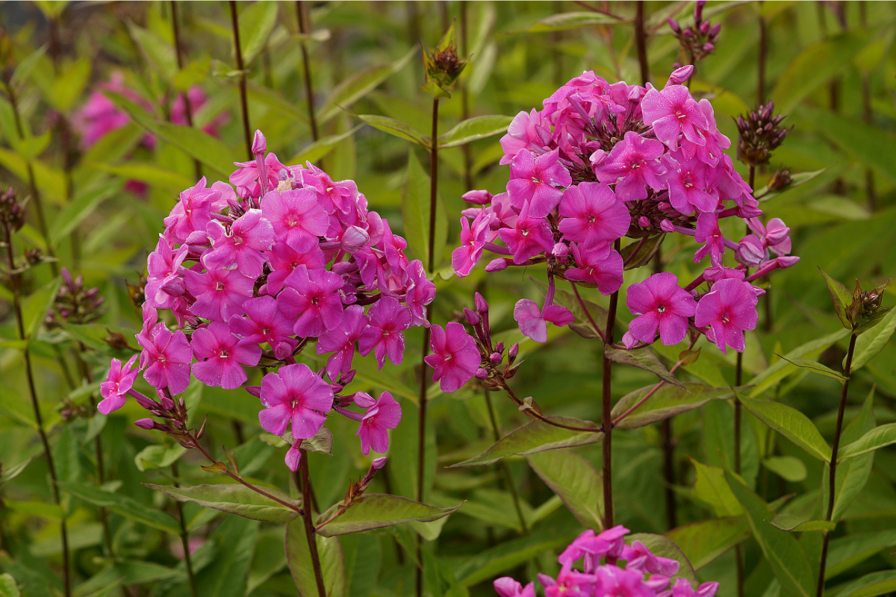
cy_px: 298
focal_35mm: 150
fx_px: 3733
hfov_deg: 13.7
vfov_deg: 9.1
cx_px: 448
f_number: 5.6
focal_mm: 100
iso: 160
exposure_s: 1/160
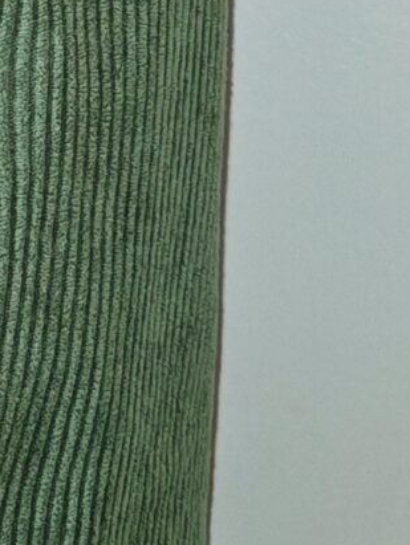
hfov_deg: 8.3
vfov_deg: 11.3
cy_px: -290
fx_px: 2649
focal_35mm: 168
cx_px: -452
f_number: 1.9
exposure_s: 1/25
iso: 1000
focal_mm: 6.67
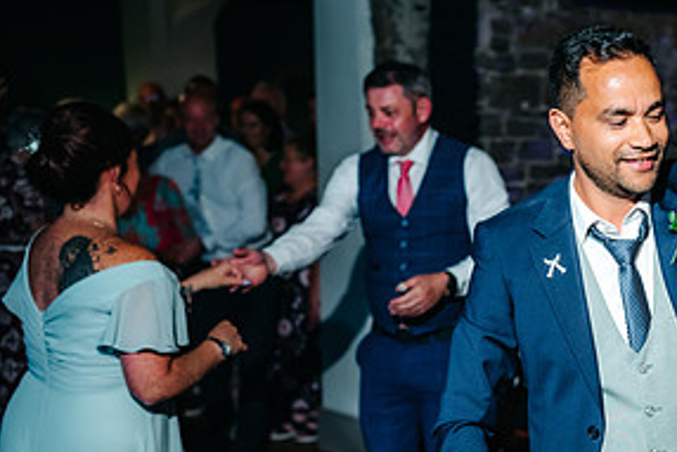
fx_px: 1336
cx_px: 684
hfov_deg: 26.8
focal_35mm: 71
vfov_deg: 19.0
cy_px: 373
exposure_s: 1/200
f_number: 2.2
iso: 400
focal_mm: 35
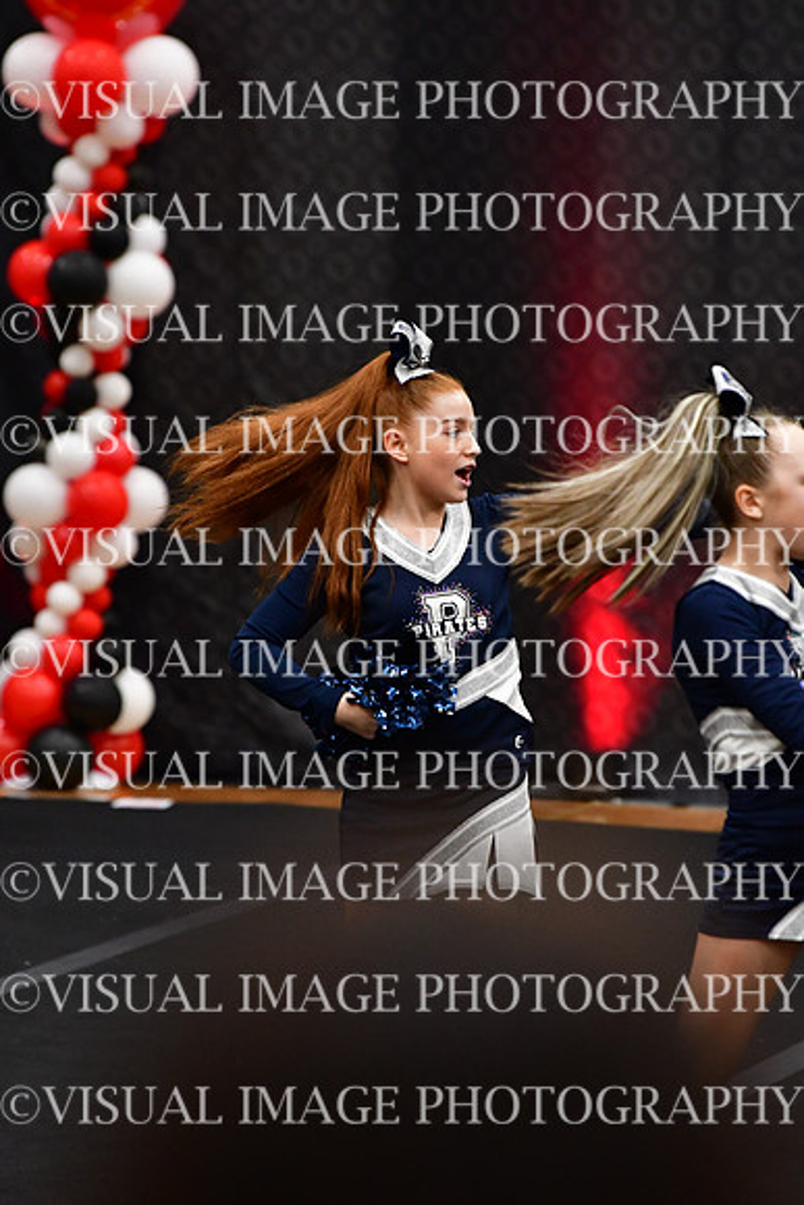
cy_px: 602
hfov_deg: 4.6
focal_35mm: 300
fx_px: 10043
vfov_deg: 6.9
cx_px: 402
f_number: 3.5
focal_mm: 200
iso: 4000
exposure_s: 1/500
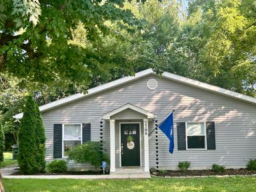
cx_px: 135
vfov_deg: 41.4
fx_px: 252
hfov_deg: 53.9
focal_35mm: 34
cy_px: 125
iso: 50
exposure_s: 1/300
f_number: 1.5
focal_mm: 5.7
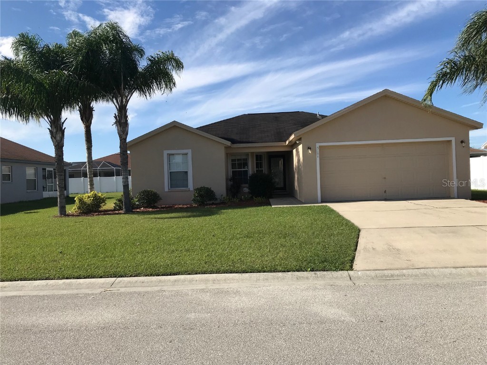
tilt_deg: -0.5
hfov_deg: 63.4
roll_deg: +2.2
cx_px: 244
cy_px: 182
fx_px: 394
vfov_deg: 49.7
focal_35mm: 28
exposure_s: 1/2740
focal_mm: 3.99
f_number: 1.8
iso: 20
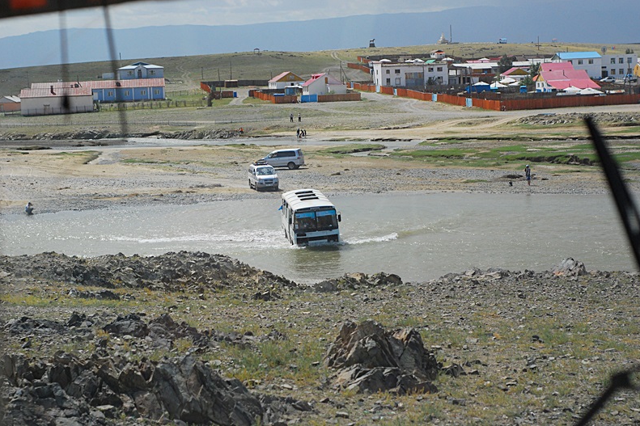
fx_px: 1351
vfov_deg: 17.9
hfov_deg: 26.7
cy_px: 210
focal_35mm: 76
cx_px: 319
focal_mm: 50
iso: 400
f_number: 5.6
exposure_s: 1/2500
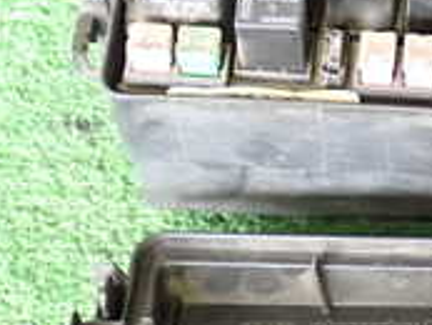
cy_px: 225
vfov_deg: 11.2
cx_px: 519
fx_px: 1648
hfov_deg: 14.5
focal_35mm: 132
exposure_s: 1/40
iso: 800
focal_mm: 6.83
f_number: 2.7
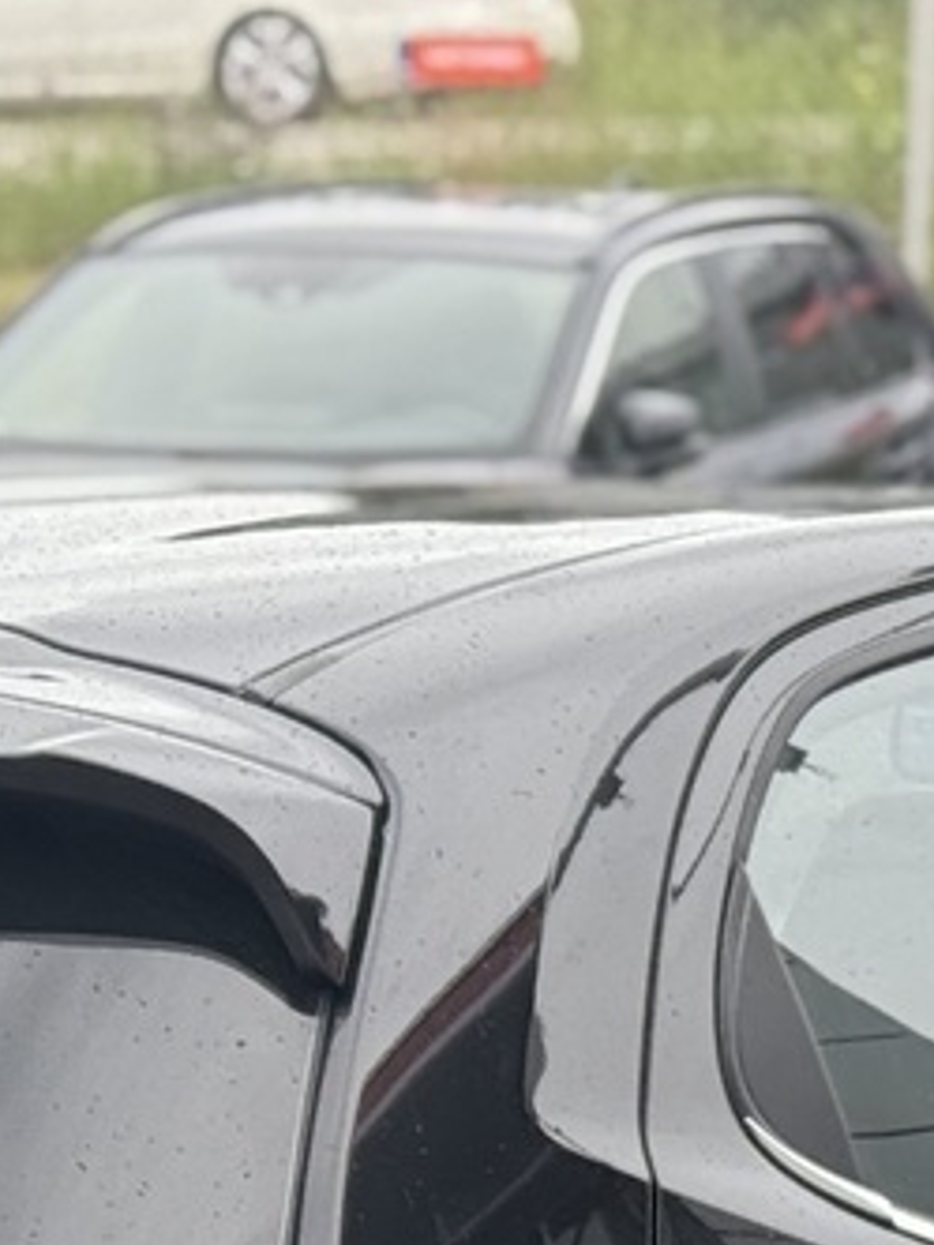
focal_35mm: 208
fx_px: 7483
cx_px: 431
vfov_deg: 9.3
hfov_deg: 7.1
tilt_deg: -12.8
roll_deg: -0.7
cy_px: 1789
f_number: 1.78
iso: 64
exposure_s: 1/384
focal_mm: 6.76
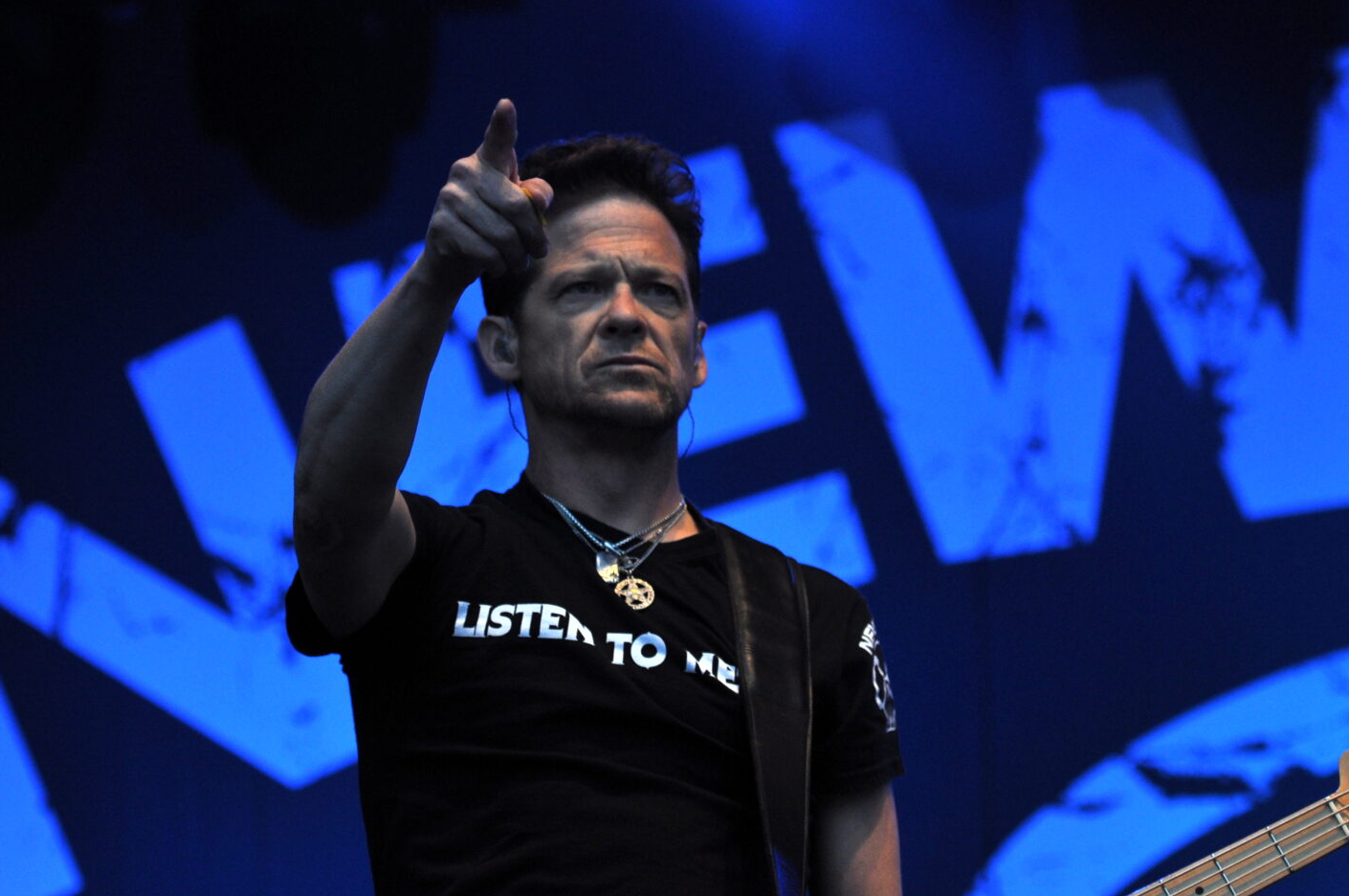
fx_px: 5351
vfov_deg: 9.6
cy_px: 357
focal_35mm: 143
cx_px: 664
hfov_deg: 14.4
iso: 400
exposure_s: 1/400
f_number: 2.8
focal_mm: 70
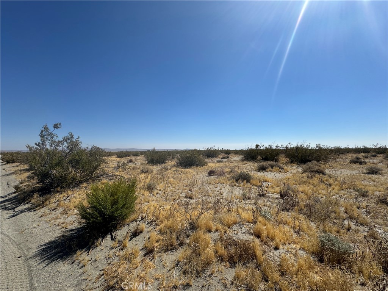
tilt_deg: -0.4
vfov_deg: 85.7
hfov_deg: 102.1
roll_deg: +1.3
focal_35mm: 14
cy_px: 146
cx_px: 194
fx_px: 157
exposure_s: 1/3906
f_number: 2.2
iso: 50
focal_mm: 2.22
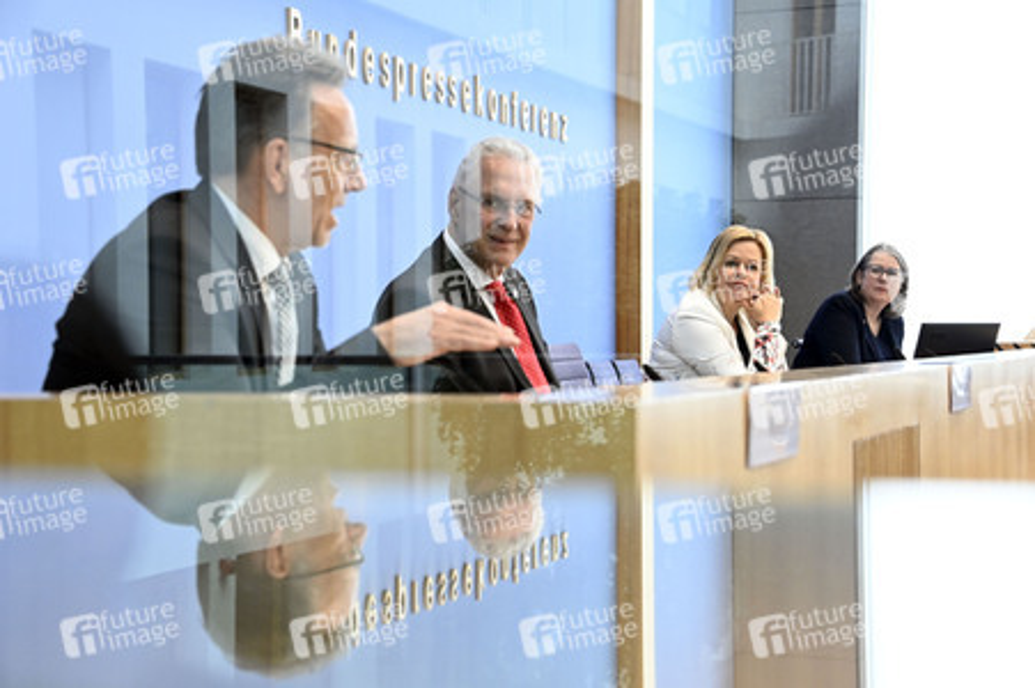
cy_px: 344
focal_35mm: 70
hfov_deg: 28.9
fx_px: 2011
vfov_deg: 19.4
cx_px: 518
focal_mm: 70
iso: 5000
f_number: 5.6
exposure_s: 1/500
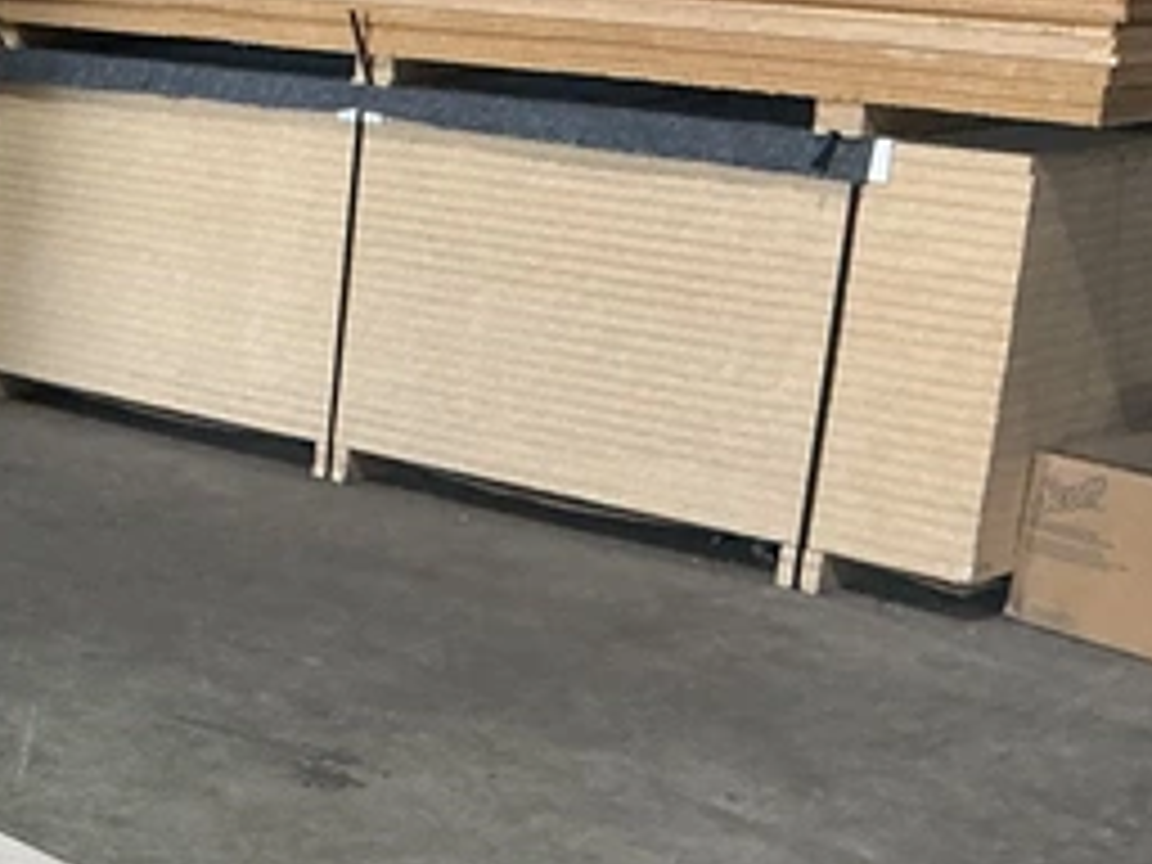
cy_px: 713
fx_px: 2729
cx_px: -464
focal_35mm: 82
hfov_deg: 21.0
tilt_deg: -18.5
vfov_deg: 17.8
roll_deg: -0.8
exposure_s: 1/60
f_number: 1.8
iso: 125
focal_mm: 3
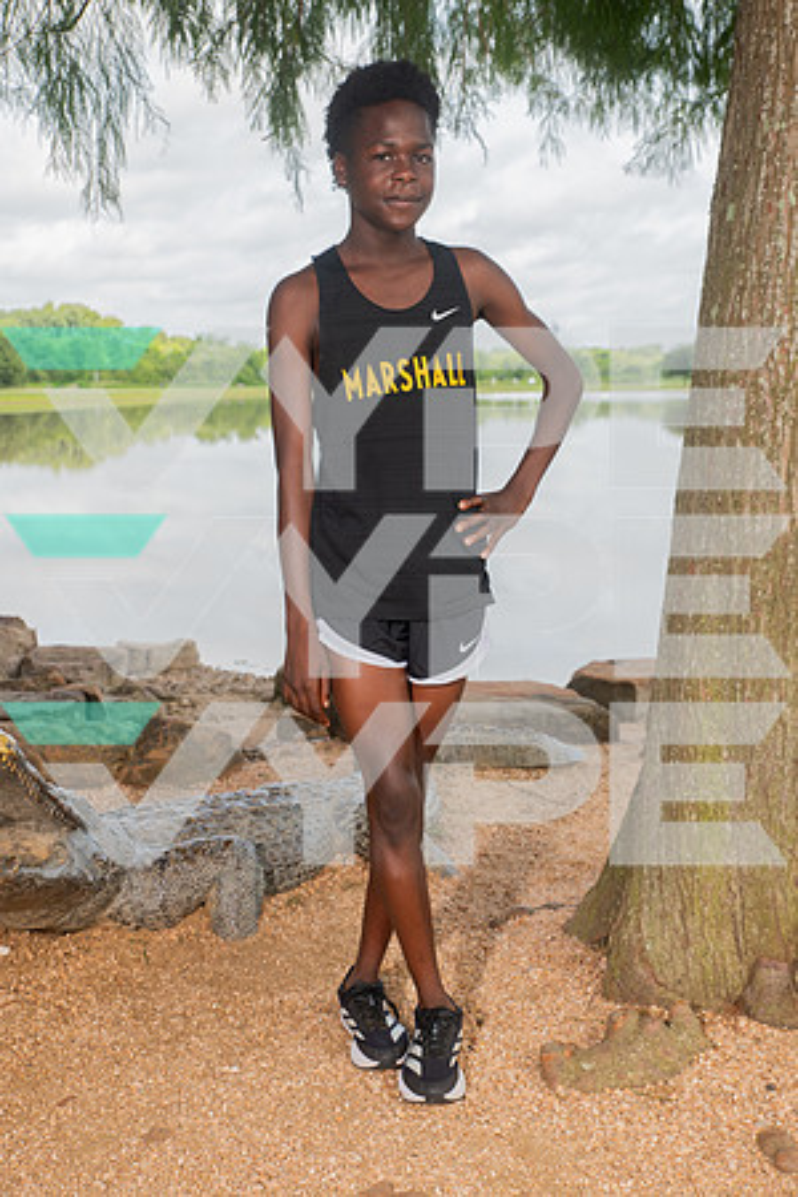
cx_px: 399
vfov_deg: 44.5
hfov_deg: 30.5
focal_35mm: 44
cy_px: 598
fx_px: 1463
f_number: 7.1
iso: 320
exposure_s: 1/320
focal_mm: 44
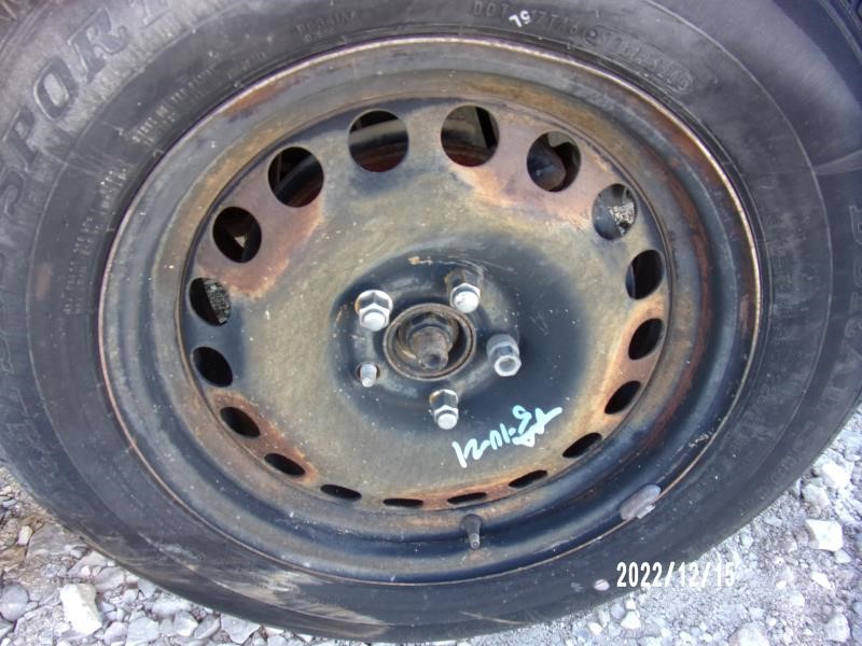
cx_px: 431
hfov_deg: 71.6
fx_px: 598
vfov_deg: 56.8
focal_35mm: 24
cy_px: 323
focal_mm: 4.3
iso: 80
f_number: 3.3
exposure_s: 1/38
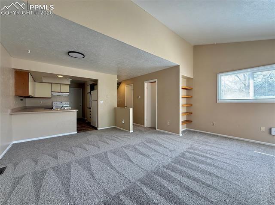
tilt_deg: -0.2
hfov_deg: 102.1
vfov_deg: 85.6
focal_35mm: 14
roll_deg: +0.2
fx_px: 111
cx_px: 138
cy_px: 102
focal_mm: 2.22
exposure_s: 1/99
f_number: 2.2
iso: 125
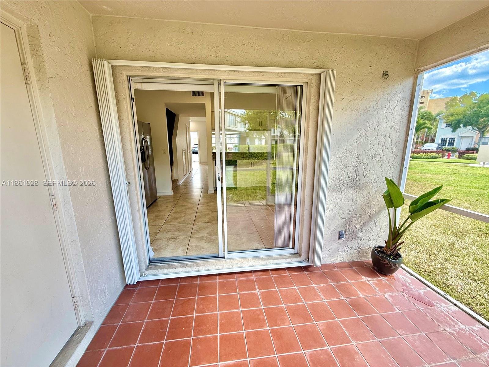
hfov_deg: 102.1
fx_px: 198
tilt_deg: -11.2
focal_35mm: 14
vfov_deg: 85.7
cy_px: 184
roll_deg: +0.0
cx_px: 244
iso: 50
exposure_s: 1/160
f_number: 2.2
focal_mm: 2.22
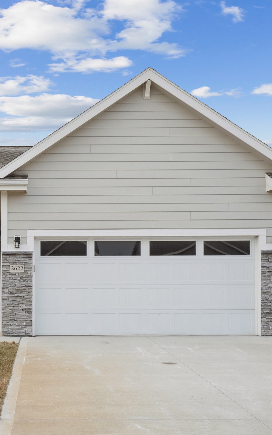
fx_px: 569
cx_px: 67
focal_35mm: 48
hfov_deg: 26.5
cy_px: 217
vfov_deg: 41.8
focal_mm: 31
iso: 800
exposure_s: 1/1000
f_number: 9
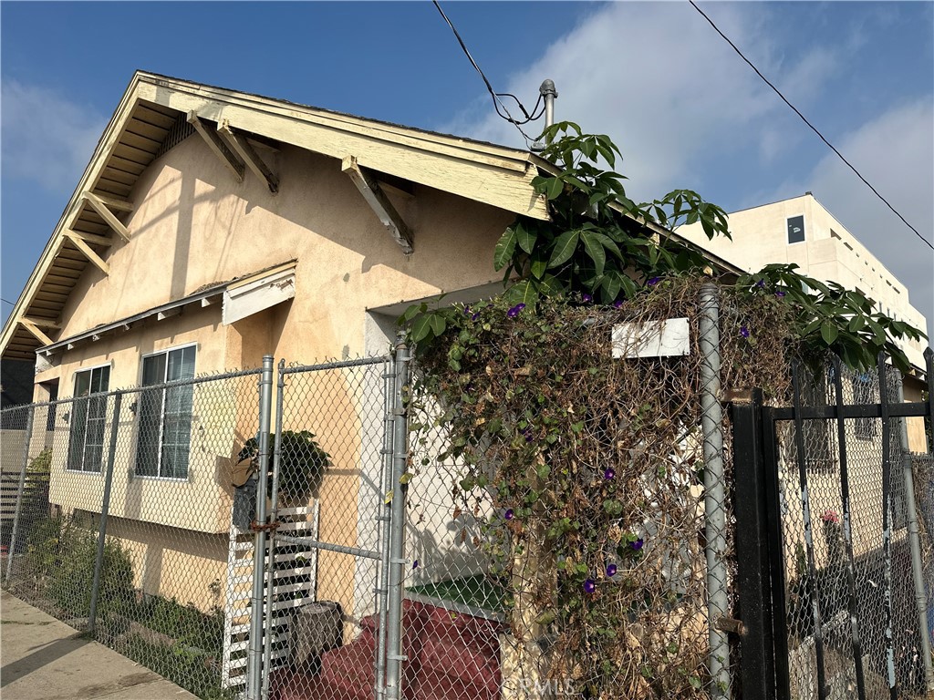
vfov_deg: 56.8
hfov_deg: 71.6
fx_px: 648
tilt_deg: +9.3
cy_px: 350
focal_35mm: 24
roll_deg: -2.0
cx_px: 467
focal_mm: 6.86
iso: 80
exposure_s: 1/7576
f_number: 1.78
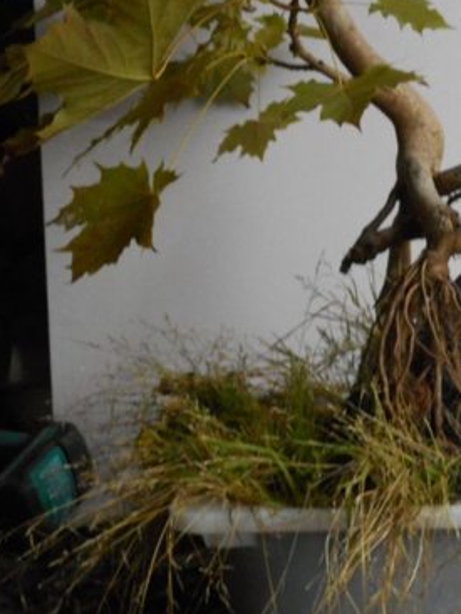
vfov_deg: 11.8
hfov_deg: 8.9
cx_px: 342
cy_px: 117
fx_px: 2962
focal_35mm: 167
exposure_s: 1/60
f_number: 5.8
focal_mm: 18.2
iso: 450
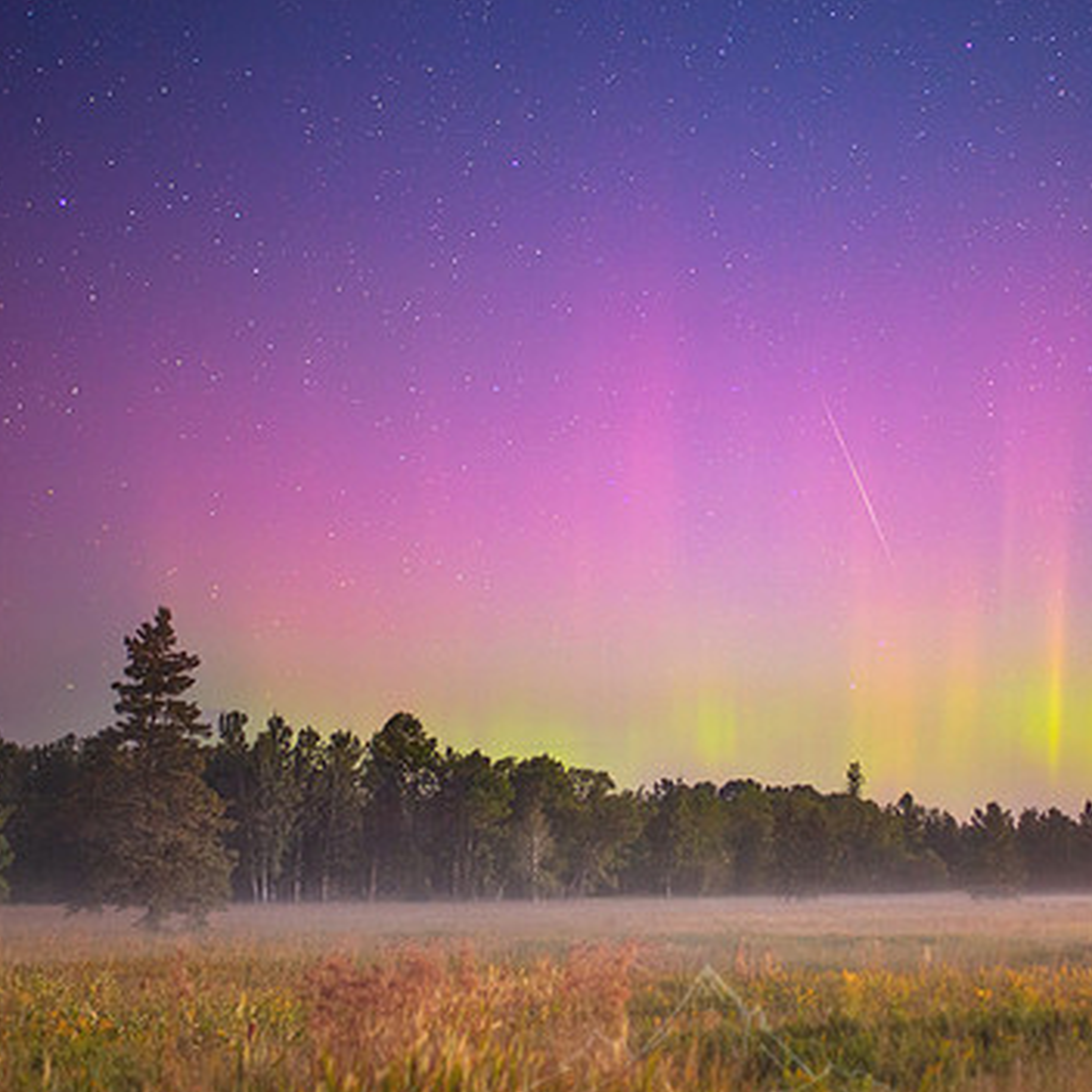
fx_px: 2498
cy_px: 568
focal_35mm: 70
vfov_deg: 24.7
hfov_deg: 24.6
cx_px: 704
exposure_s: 13
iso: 1000
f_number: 1.8
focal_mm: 50
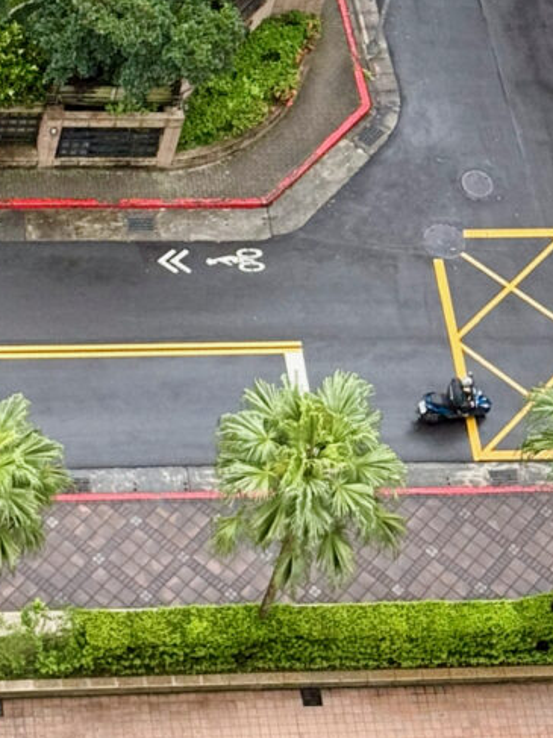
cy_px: 153
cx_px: 50
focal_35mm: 101
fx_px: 2152
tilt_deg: -53.4
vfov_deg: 19.3
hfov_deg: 14.5
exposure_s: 1/342
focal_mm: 6.76
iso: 80
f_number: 1.78
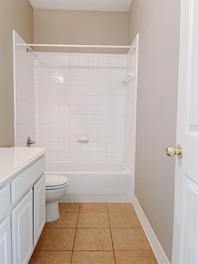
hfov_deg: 53.1
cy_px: 132
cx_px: 99
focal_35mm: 26
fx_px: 198
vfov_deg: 67.3
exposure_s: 1/40
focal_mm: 4.2
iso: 400
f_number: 1.6
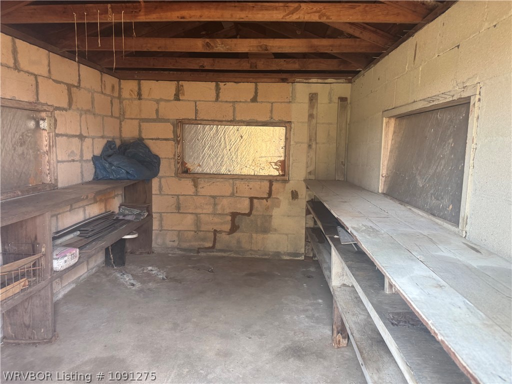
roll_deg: -0.8
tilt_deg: -8.3
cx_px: 256
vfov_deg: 56.8
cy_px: 192
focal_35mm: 24
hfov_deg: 71.6
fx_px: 355
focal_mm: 6.76
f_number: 1.78
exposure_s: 1/121
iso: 160
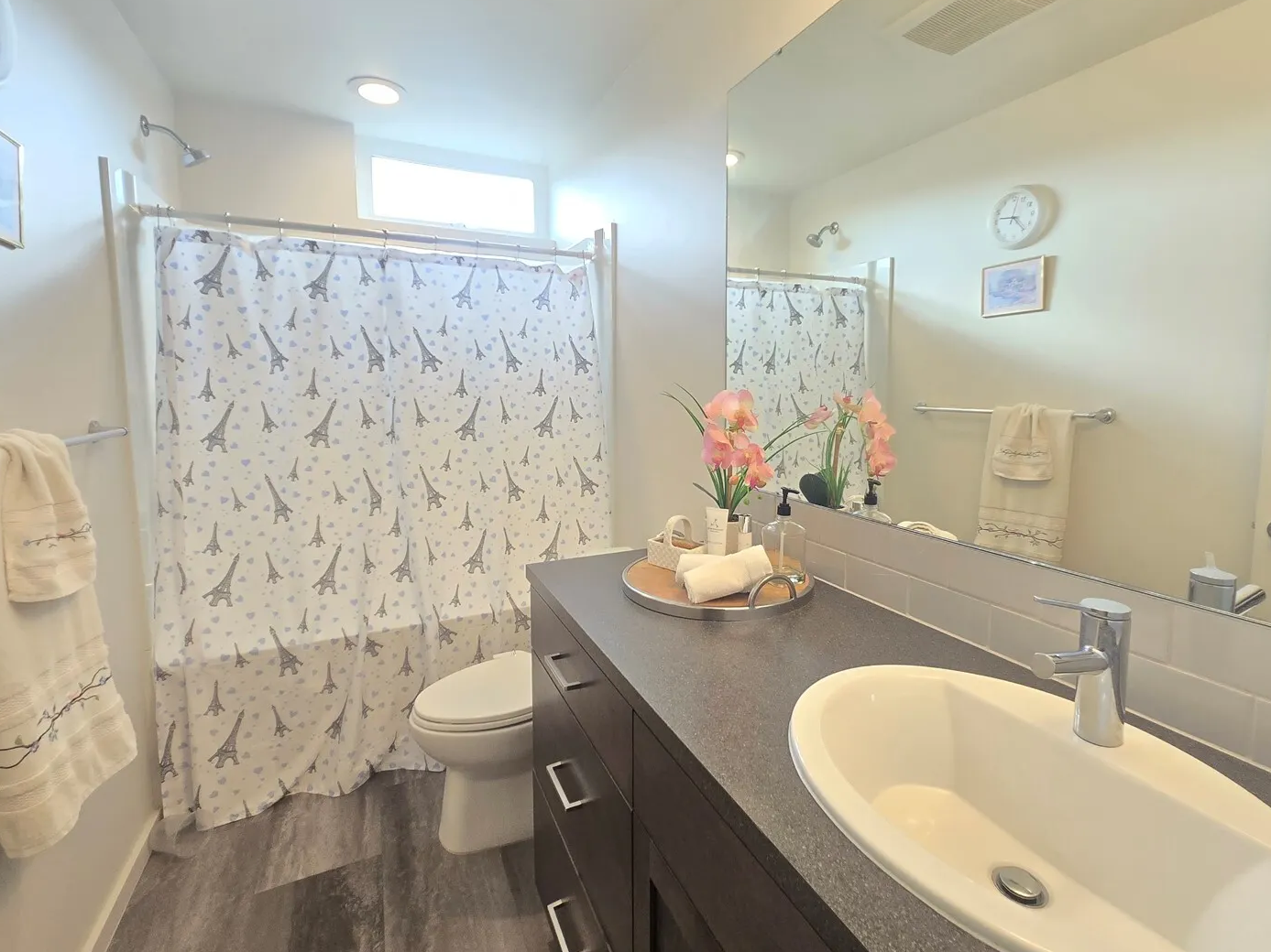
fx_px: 551
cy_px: 448
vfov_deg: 81.7
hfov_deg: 98.1
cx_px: 663
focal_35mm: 15
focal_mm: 2.2
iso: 200
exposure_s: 1/60
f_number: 2.2
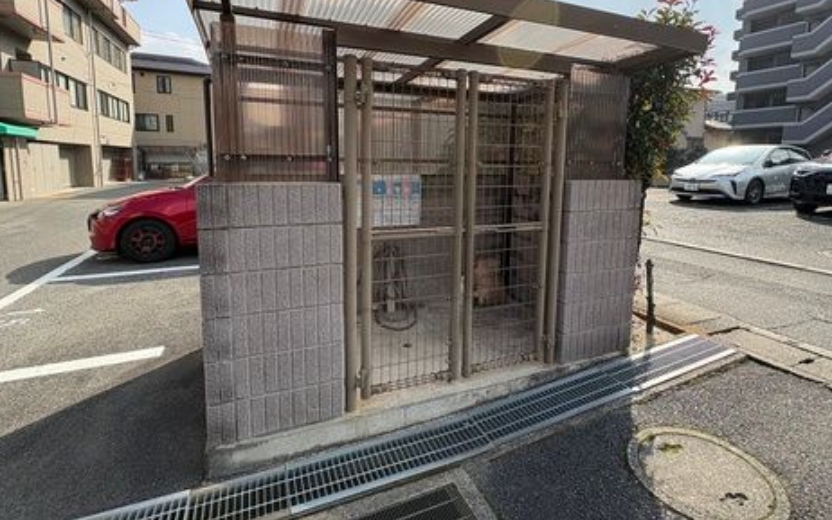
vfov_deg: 64.4
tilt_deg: -6.4
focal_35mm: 18
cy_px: 209
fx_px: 408
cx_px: 427
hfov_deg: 91.1
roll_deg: -0.8
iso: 50
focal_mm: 2.22
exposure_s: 1/541
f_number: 2.2
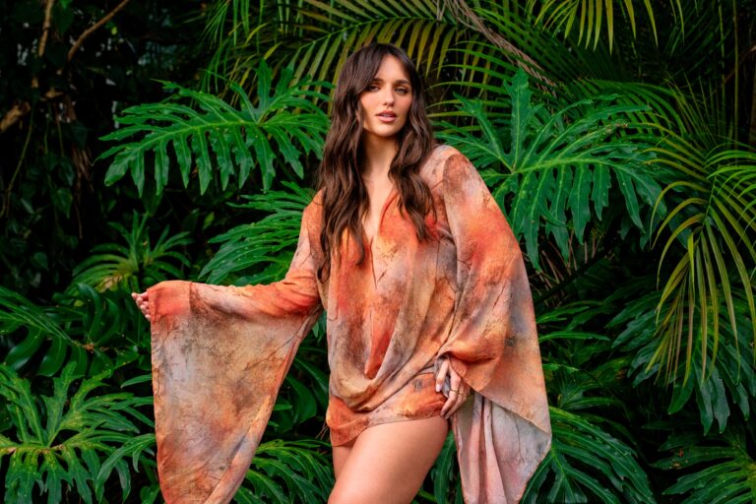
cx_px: 378
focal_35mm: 120
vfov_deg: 11.4
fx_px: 2520
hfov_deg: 17.1
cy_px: 252
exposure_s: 1/125
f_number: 8
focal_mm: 120
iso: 400
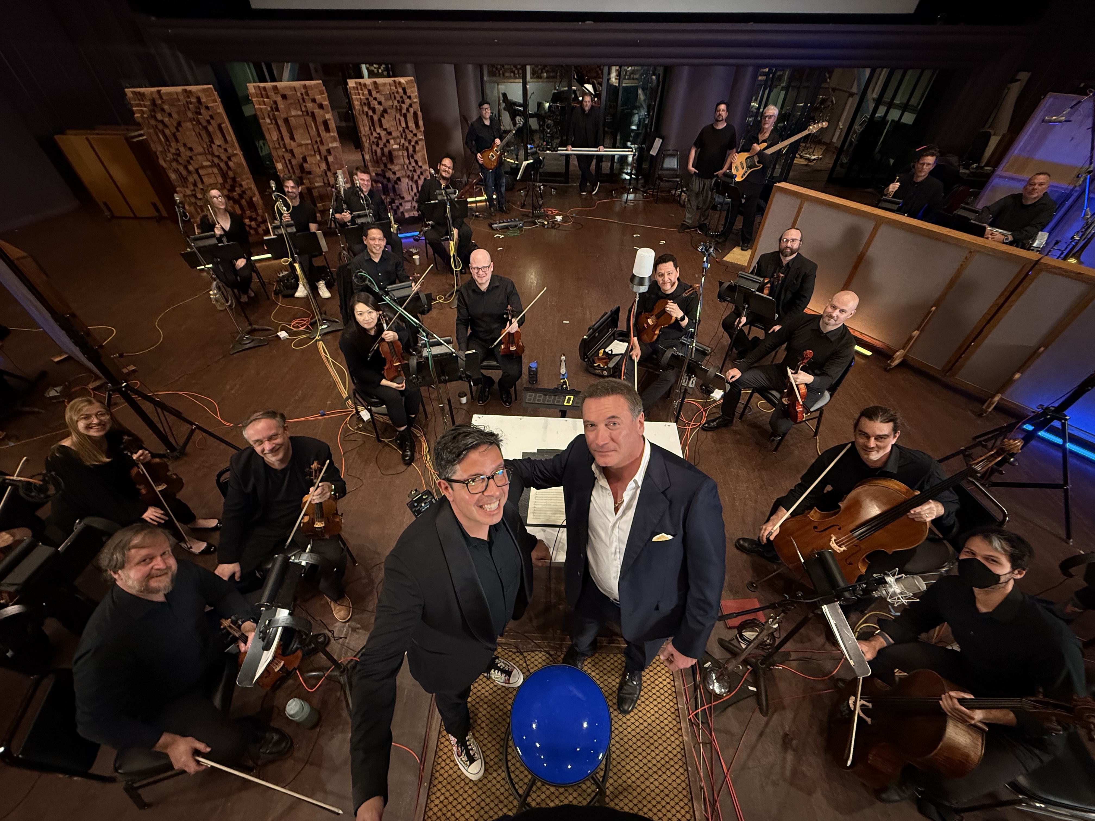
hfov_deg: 102.1
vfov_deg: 85.7
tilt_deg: -42.5
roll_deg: -0.5
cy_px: 410
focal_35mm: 14
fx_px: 443
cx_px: 548
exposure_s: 1/60
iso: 640
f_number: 2.2
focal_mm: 2.22
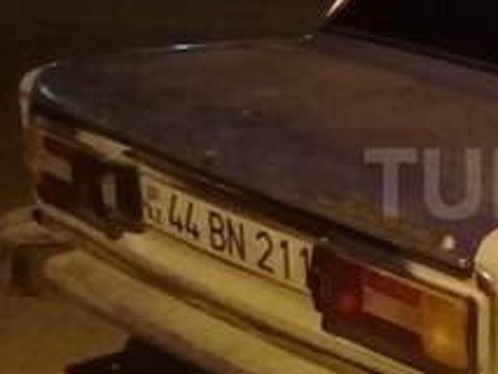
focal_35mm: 96
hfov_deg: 19.2
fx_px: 1382
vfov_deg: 15.4
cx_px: 603
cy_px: 183
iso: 640
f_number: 2.2
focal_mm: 3.3
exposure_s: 1/17
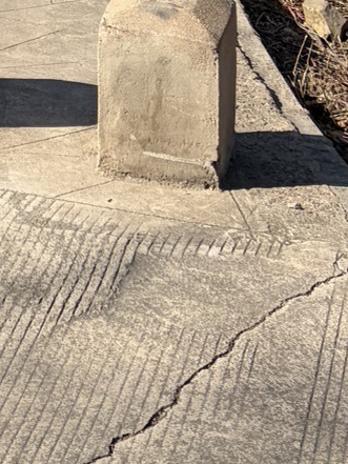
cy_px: -520
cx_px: -117
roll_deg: -0.9
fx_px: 1581
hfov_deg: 12.2
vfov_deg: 13.7
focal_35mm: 118
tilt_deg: -7.6
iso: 50
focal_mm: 5.96
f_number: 1.6
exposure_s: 1/4065
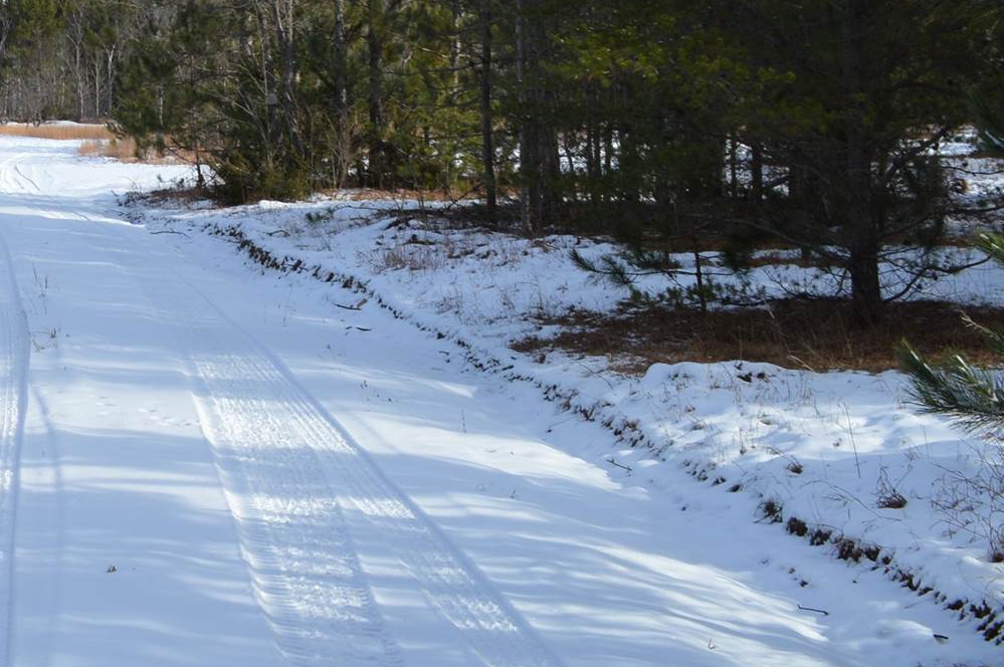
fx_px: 2312
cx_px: -330
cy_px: -281
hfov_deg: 21.9
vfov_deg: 15.4
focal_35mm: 83
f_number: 8
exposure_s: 1/250
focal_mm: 18
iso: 100
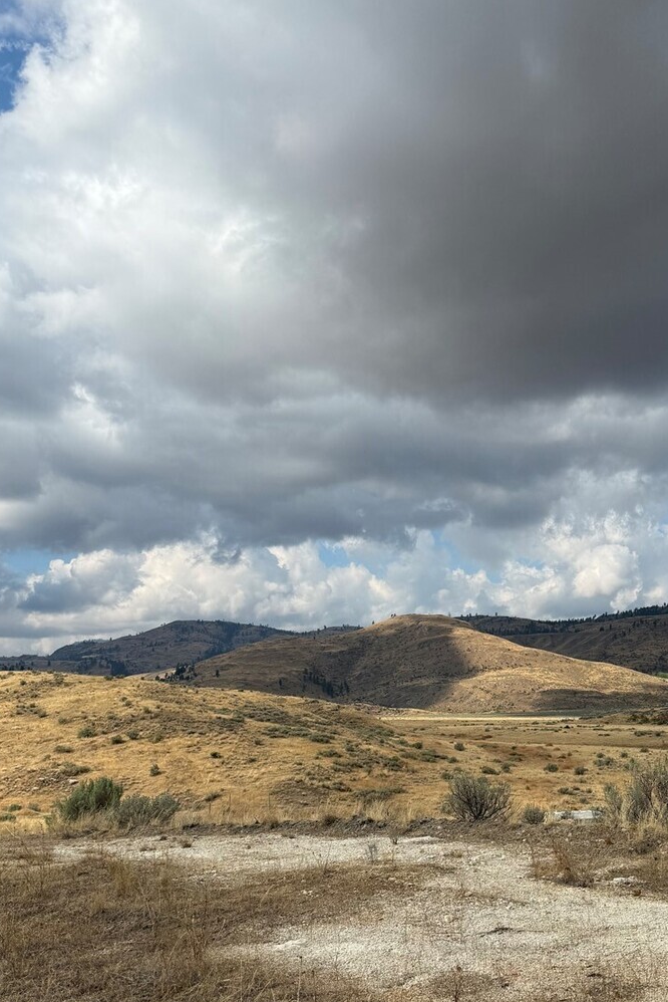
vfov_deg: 51.6
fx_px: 1001
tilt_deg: +0.5
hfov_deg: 36.4
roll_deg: -2.4
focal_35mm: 36
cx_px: 456
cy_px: 706
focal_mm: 6.76
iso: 80
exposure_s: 1/7353
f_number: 1.78
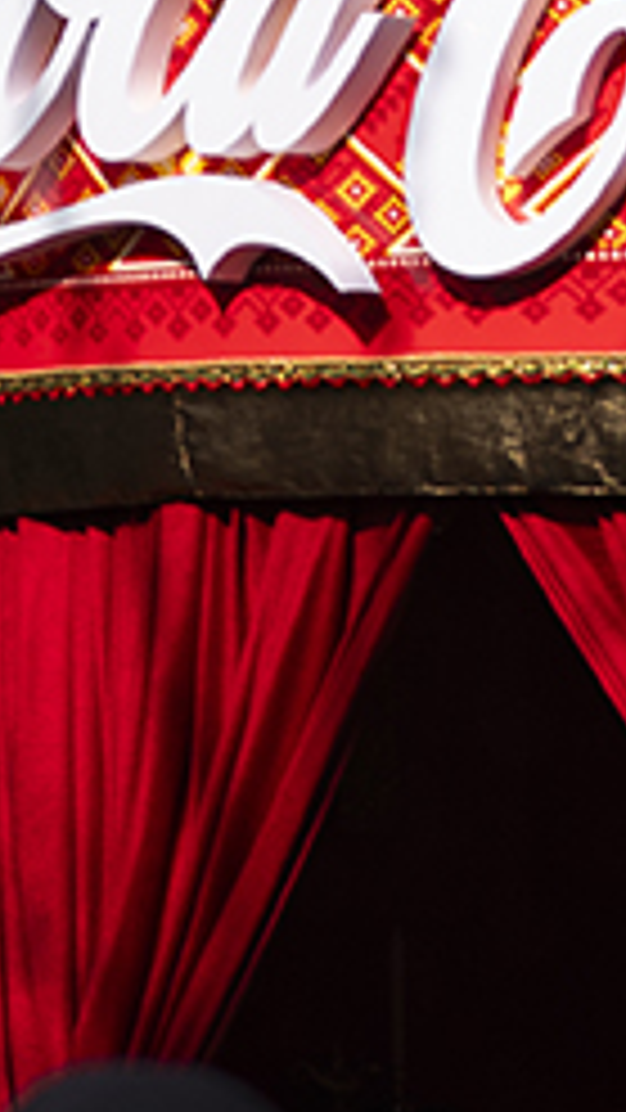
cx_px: -399
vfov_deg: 3.5
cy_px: -92
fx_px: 18408
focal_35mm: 624
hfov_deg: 1.9
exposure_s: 1/2500
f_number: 2.8
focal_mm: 77
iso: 80
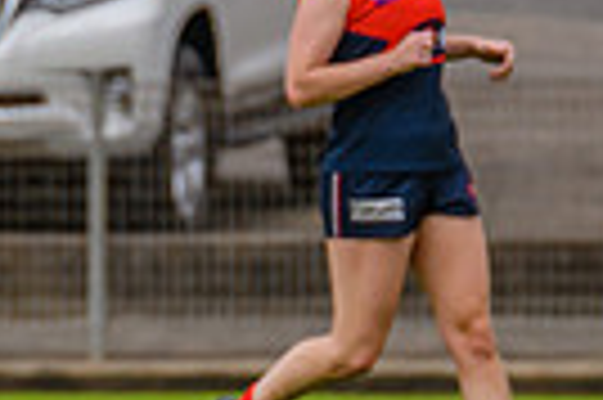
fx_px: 41489
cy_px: 368
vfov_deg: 0.6
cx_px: -30
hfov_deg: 0.8
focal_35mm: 2480
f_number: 7.1
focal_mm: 420
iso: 800
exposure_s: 1/2000
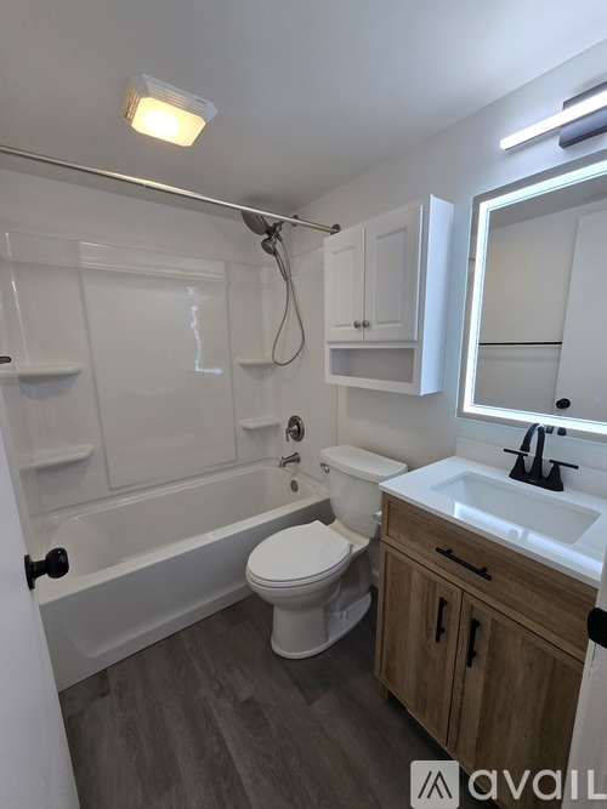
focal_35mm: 13
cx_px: 304
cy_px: 404
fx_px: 304
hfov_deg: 89.9
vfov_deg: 106.2
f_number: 2.2
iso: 50
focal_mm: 2.2
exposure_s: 1/60
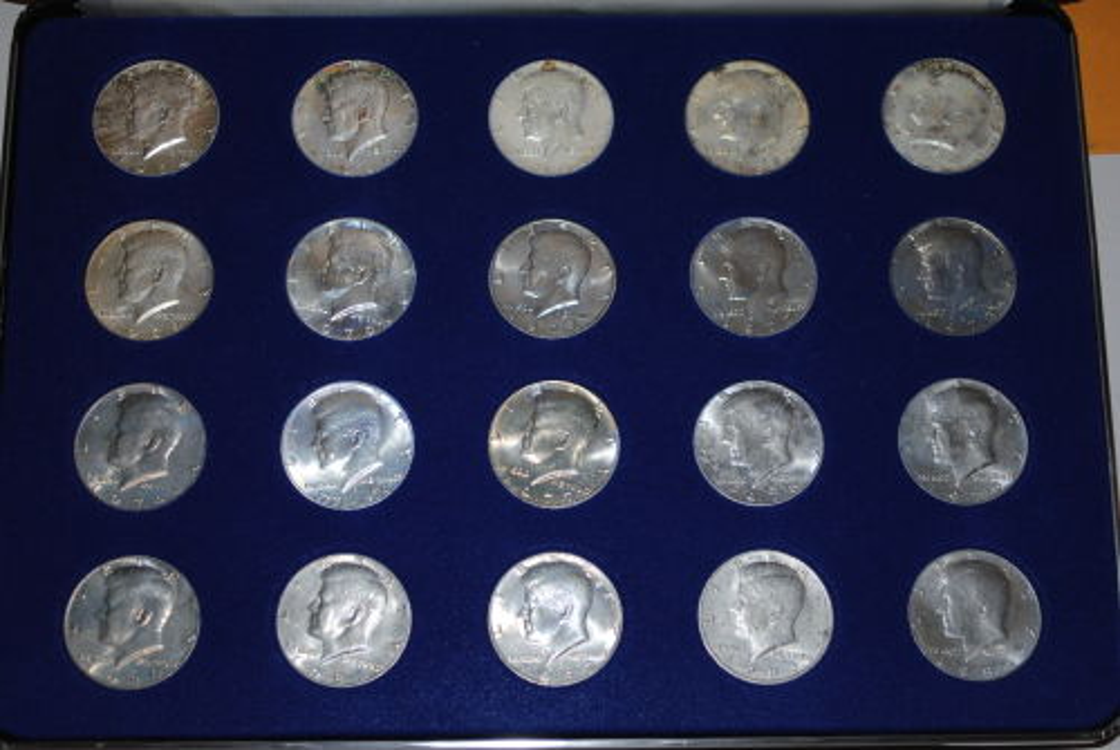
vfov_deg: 20.7
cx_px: 560
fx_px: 2056
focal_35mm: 66
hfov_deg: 30.5
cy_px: 375
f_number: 5.3
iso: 200
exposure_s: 1/60
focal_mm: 44
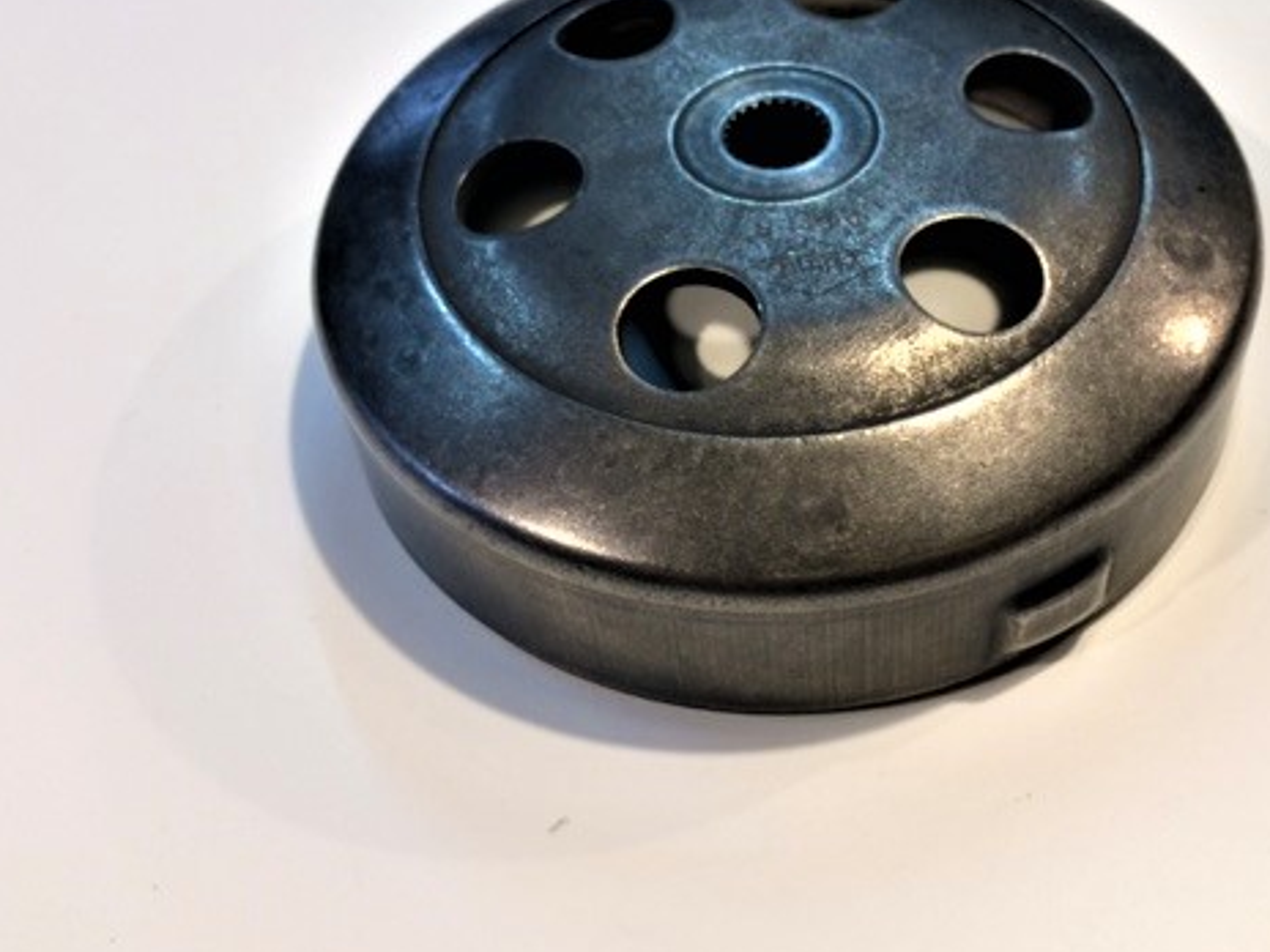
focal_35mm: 40
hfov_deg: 46.5
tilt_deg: -47.8
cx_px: 764
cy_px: 356
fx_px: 1468
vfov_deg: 35.8
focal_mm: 4.15
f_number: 2.2
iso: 40
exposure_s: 1/33
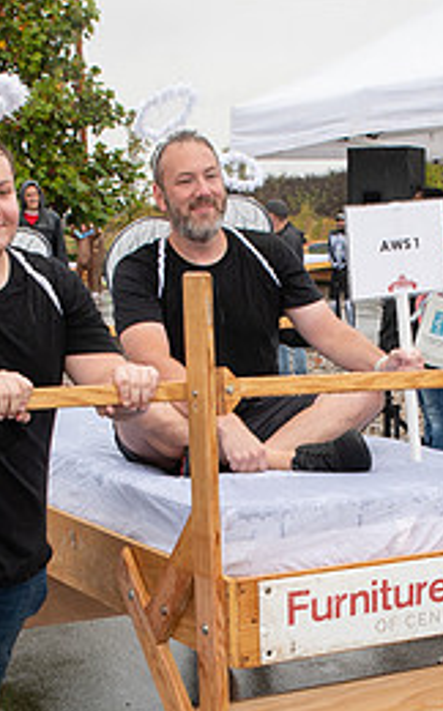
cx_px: 305
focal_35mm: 77
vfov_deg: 26.6
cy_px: 514
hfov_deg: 16.9
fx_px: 1491
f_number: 7.1
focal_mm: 24
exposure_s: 1/200
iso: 400
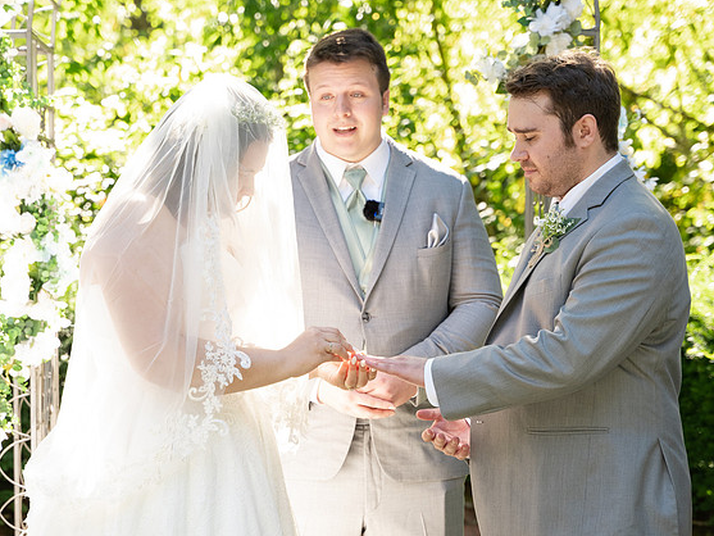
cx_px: 267
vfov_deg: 13.1
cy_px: 344
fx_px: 2331
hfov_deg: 17.4
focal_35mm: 113
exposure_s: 1/320
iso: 640
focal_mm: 75
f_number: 4
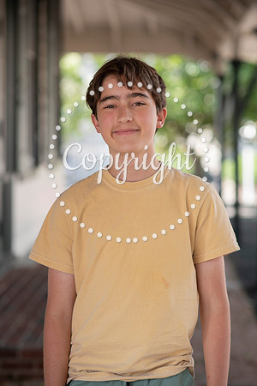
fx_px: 910
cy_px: 193
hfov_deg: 16.1
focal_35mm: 85
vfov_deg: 23.9
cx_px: 128
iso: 200
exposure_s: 1/320
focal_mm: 85
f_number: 2.8
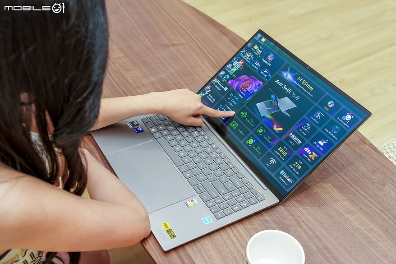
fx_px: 473
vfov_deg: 31.2
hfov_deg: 45.4
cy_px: 132
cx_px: 198
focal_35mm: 43
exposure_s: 1/60
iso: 1600
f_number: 5.6
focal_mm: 43
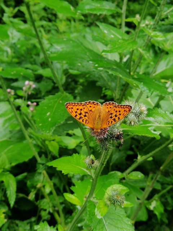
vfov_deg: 39.7
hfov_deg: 30.3
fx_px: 320
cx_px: 86
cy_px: 116
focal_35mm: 48
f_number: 1.8
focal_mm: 3.95
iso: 50
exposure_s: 1/143
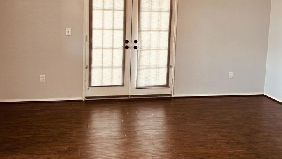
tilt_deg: -6.5
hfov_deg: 50.5
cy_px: 48
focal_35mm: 40
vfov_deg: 29.4
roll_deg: -1.4
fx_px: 299
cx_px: 146
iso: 80
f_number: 1.5
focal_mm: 5.7
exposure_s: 1/120
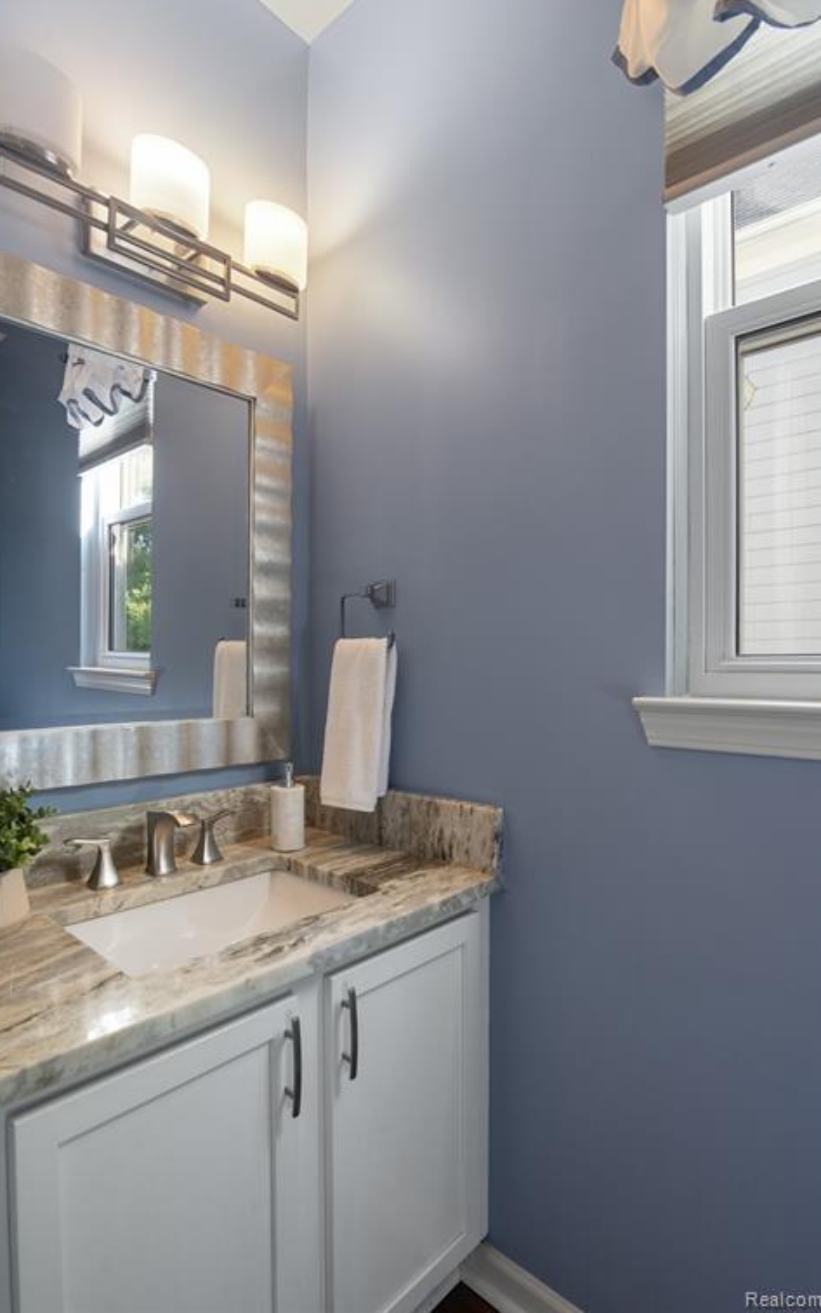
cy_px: 649
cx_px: 396
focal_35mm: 31
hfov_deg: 40.6
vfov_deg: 61.2
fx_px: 1110
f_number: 9
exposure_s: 1/6
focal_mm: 30
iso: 320
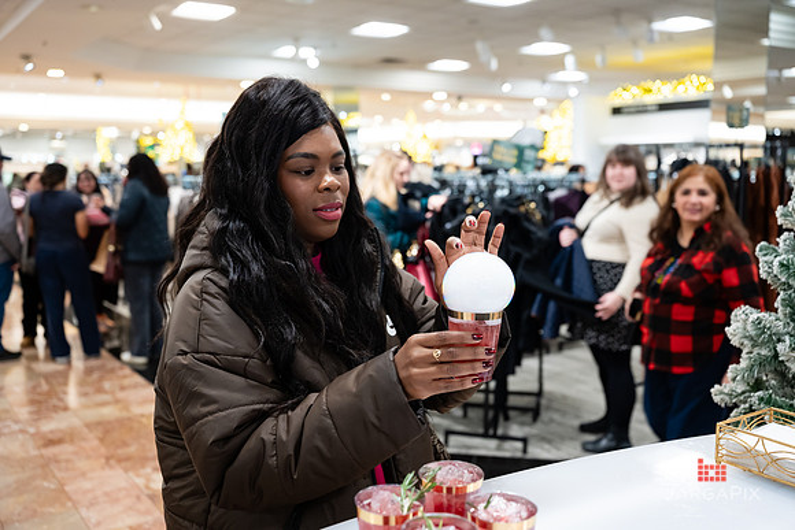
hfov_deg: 53.8
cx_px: 398
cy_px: 265
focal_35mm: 35
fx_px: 784
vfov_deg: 37.4
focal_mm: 35
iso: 1000
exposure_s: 1/125
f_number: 3.2
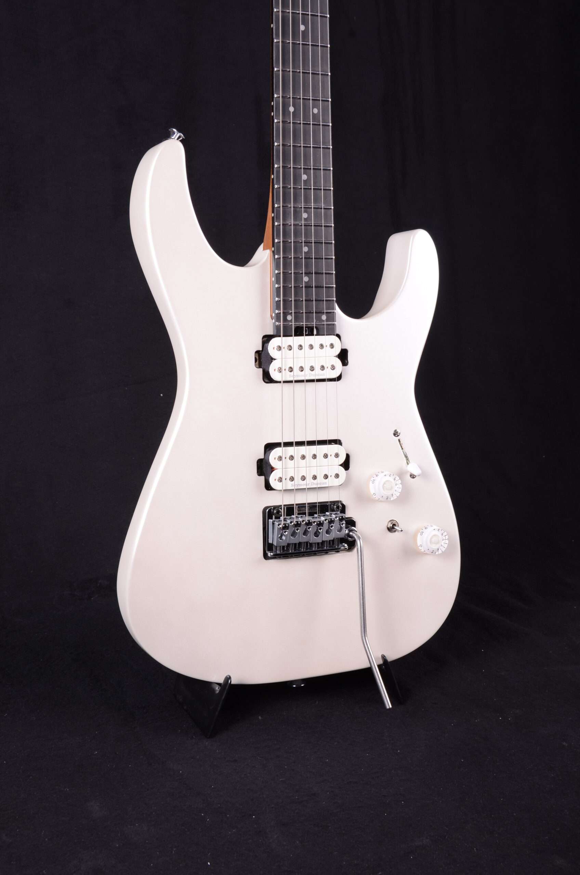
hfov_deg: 26.4
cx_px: 290
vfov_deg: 39.0
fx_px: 1238
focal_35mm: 51
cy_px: 438
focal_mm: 34
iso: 200
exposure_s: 1/200
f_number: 13
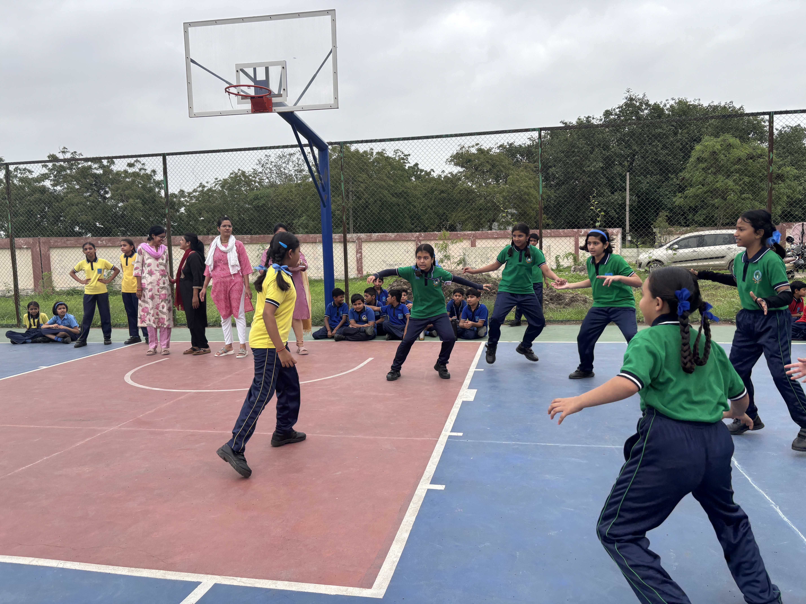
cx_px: 403
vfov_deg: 53.1
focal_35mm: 26
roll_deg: +1.9
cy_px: 302
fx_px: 605
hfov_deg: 67.3
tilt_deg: -5.1
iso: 50
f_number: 1.6
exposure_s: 1/726
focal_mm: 5.96
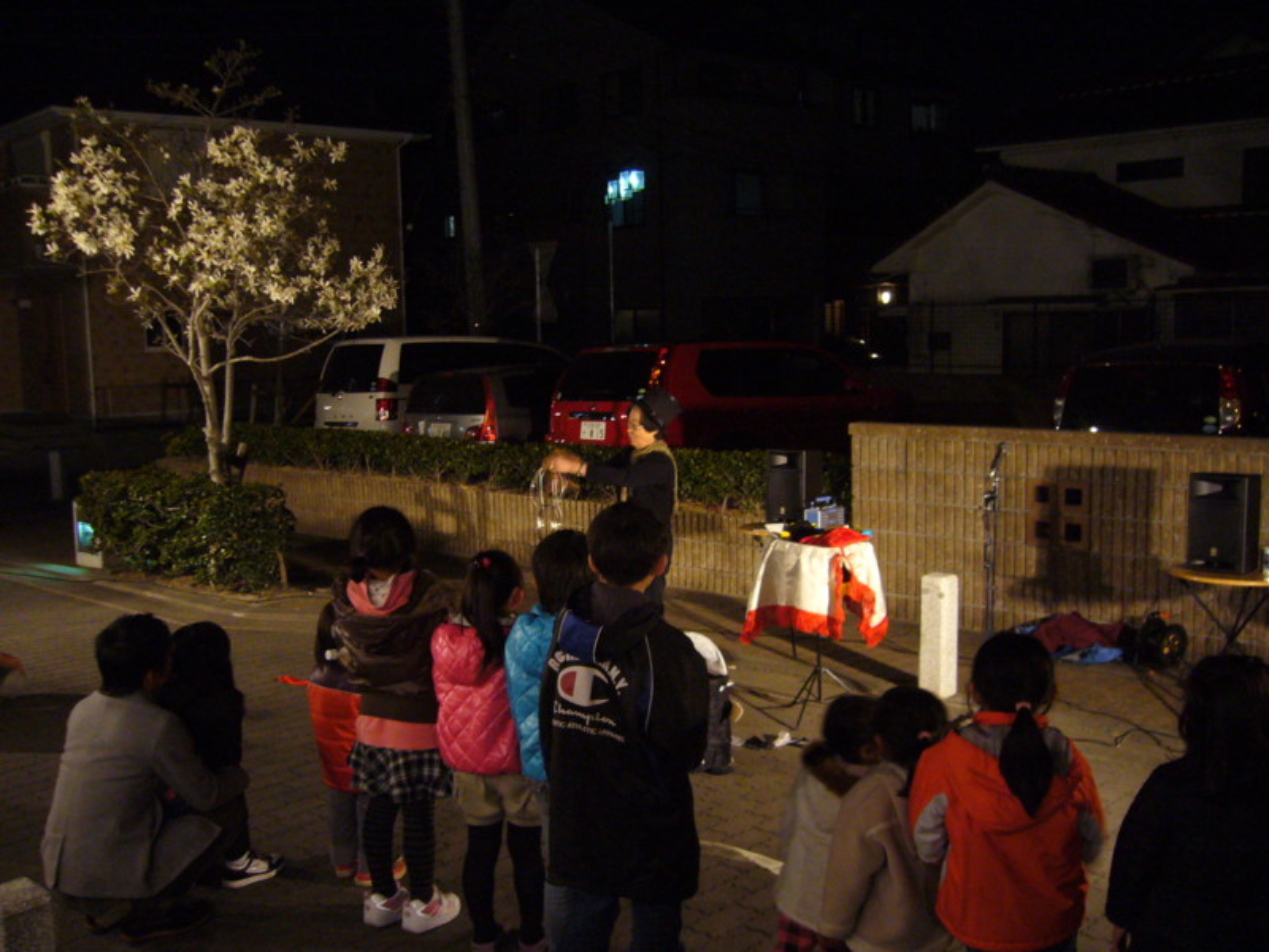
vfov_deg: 40.7
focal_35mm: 35
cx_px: 634
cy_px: 476
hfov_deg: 52.6
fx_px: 1283
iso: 200
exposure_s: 1/8
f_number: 2.8
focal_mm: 5.8
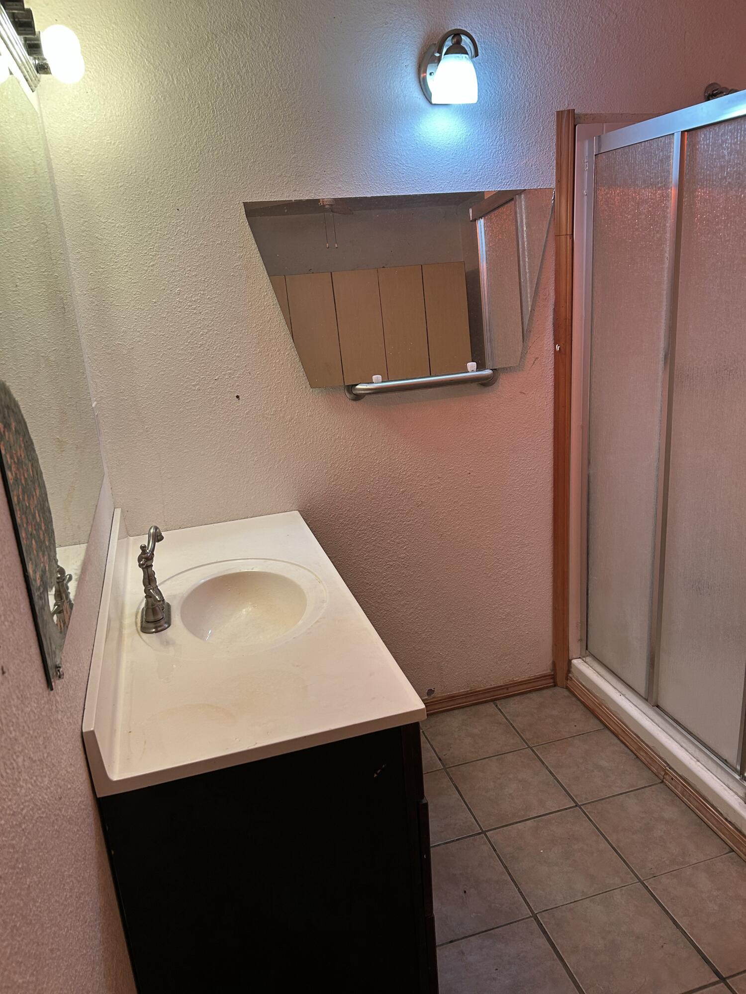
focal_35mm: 26
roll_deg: +5.1
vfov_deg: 67.3
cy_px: 497
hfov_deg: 53.1
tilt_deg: -16.3
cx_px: 373
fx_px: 747
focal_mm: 5.7
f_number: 1.5
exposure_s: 1/120
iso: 125
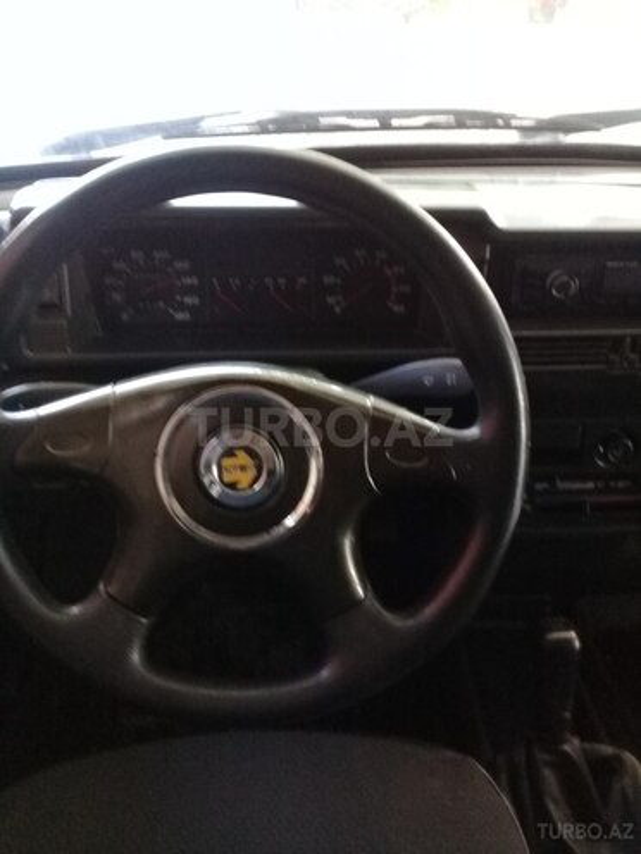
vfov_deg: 58.4
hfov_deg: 45.4
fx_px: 765
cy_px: 427
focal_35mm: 31
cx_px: 320
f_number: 2.2
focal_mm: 3.3
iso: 250
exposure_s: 1/15
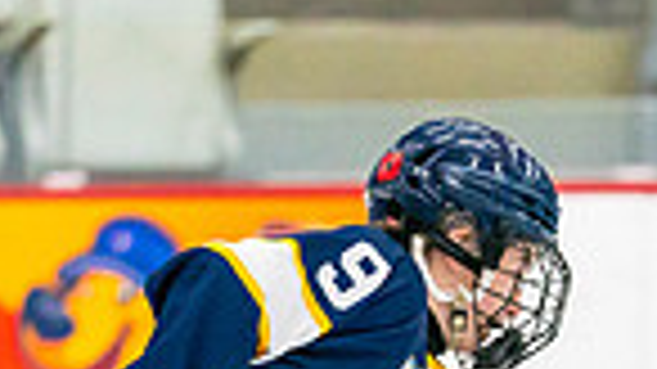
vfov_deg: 1.3
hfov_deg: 2.3
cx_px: 522
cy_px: 754
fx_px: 16300
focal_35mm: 936
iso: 3200
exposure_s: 1/1250
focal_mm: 200
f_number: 2.8
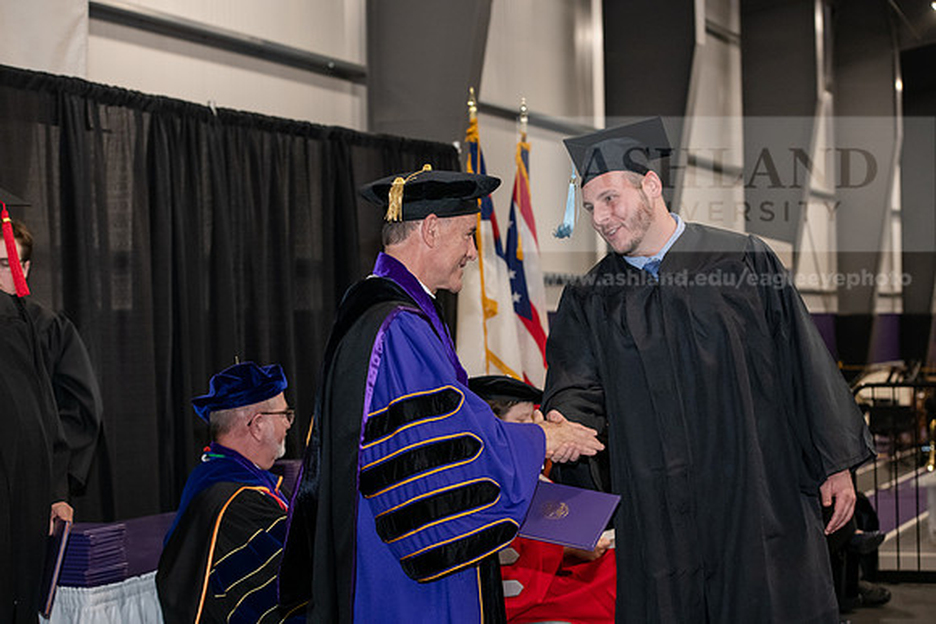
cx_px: 468
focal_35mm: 70
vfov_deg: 19.5
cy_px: 312
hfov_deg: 28.8
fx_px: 1820
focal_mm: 70
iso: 2500
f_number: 5
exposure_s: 1/200
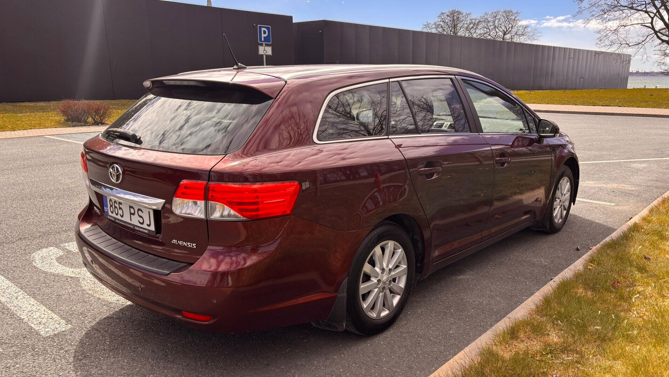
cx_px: 339
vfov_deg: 40.1
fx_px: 514
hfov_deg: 66.1
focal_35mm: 29
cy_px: 217
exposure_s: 1/1126
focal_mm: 5.96
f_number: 1.6
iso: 50
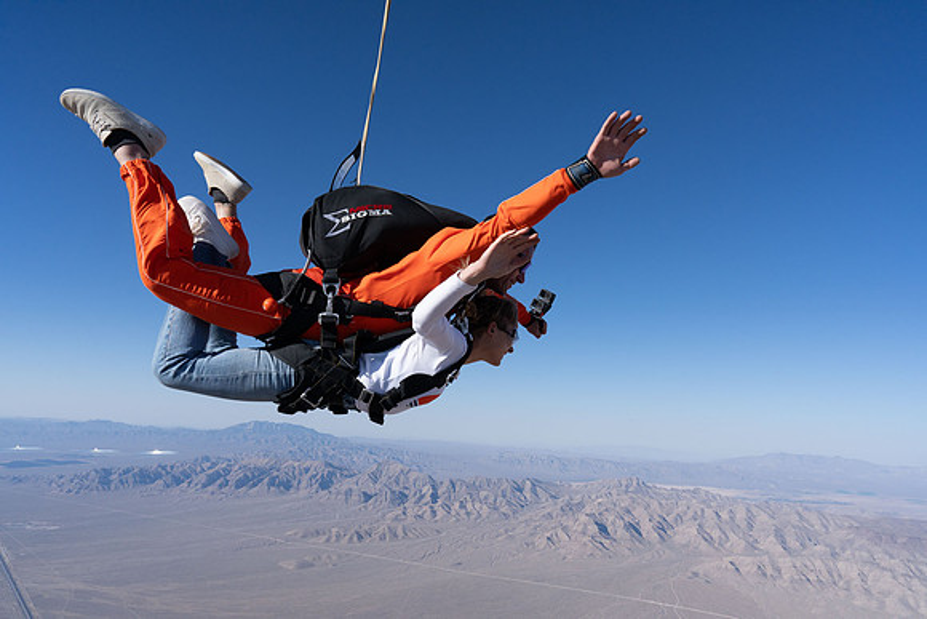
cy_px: 310
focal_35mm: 24
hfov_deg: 73.7
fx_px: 618
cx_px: 464
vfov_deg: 53.2
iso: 800
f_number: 11
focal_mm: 24
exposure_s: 1/2000
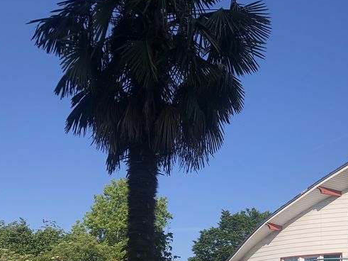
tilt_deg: +9.4
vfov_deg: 25.0
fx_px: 573
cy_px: 228
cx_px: 315
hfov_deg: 32.1
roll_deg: +0.4
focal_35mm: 57
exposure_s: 1/1919
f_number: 1.8
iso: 20
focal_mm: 4
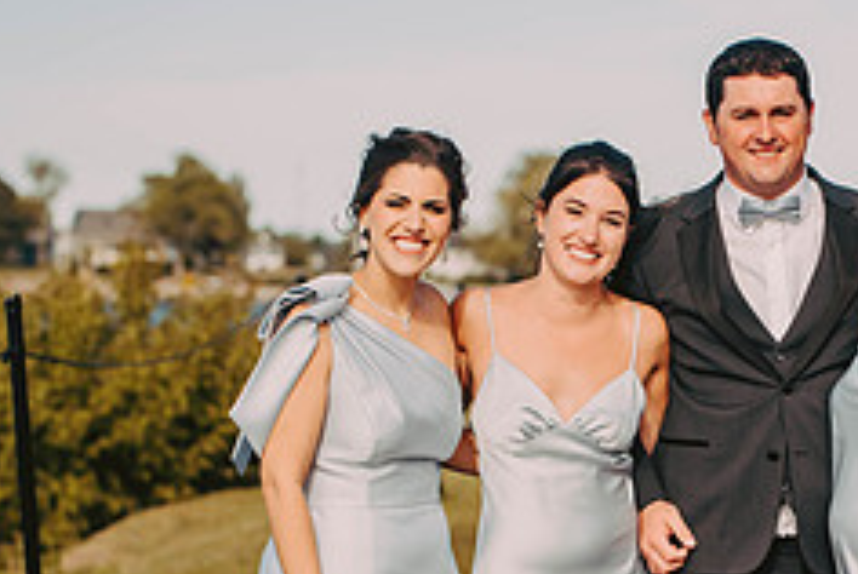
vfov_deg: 8.0
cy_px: 434
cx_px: 763
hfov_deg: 11.9
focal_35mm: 172
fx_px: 4104
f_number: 2.8
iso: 500
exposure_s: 1/4000
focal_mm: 70
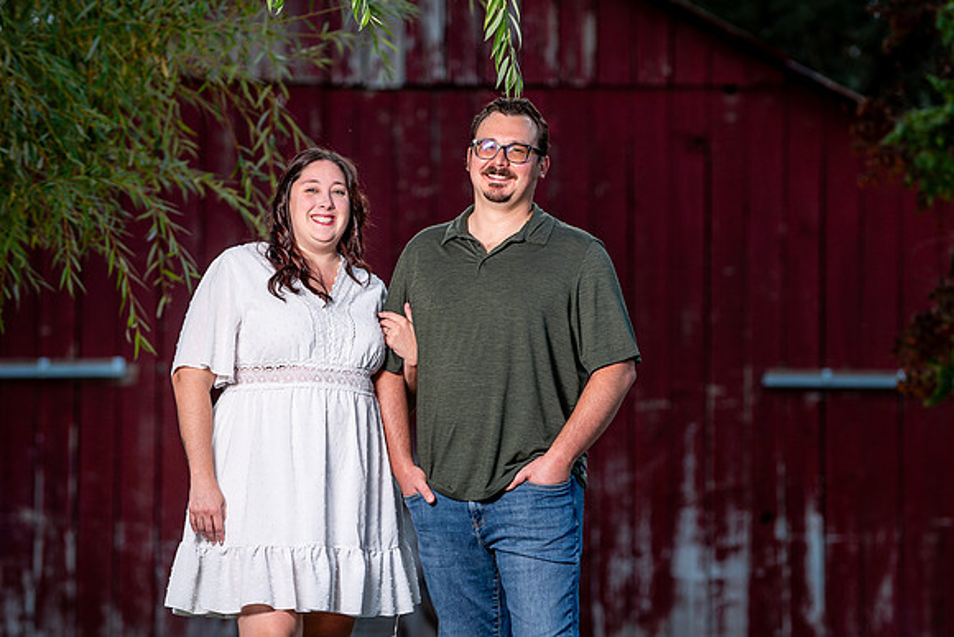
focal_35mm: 203
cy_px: 380
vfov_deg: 6.8
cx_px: 569
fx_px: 5378
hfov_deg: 10.1
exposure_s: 1/125
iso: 80
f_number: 5
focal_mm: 170
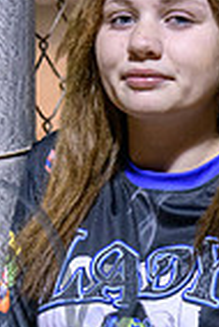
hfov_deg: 3.3
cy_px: 355
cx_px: 212
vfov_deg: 5.0
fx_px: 3750
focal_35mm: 412
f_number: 5
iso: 4000
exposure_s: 1/250
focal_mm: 130
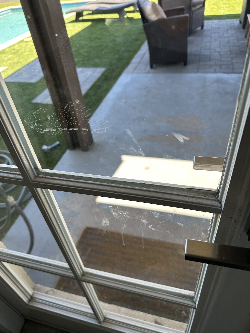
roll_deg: +6.0
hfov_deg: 56.8
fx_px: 231
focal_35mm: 24
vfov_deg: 71.6
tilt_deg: -41.7
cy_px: 166
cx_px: 125
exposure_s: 1/287
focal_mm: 6.86
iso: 80
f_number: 1.78
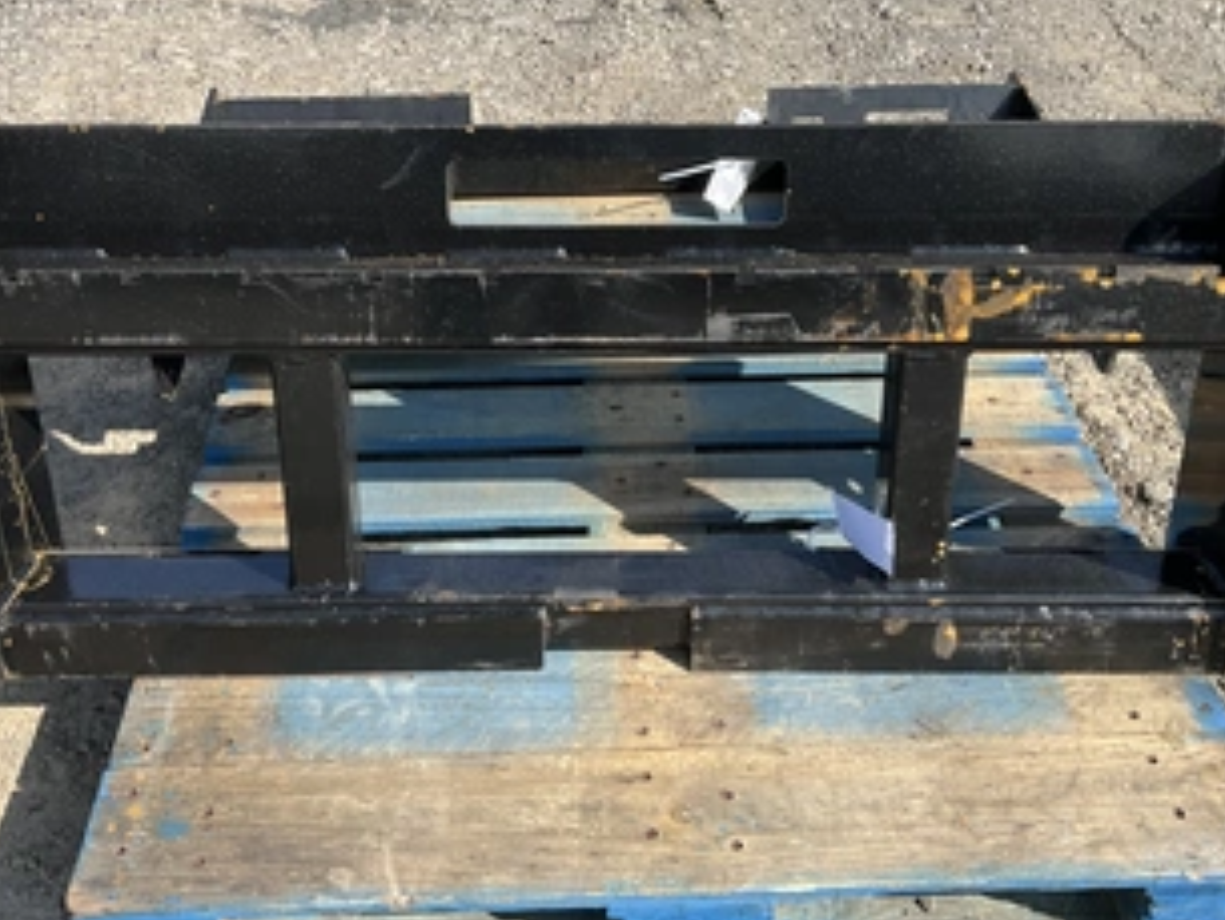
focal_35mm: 38
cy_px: 325
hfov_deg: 48.9
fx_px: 1345
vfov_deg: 37.4
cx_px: 590
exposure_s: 1/962
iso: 25
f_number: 1.8
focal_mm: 3
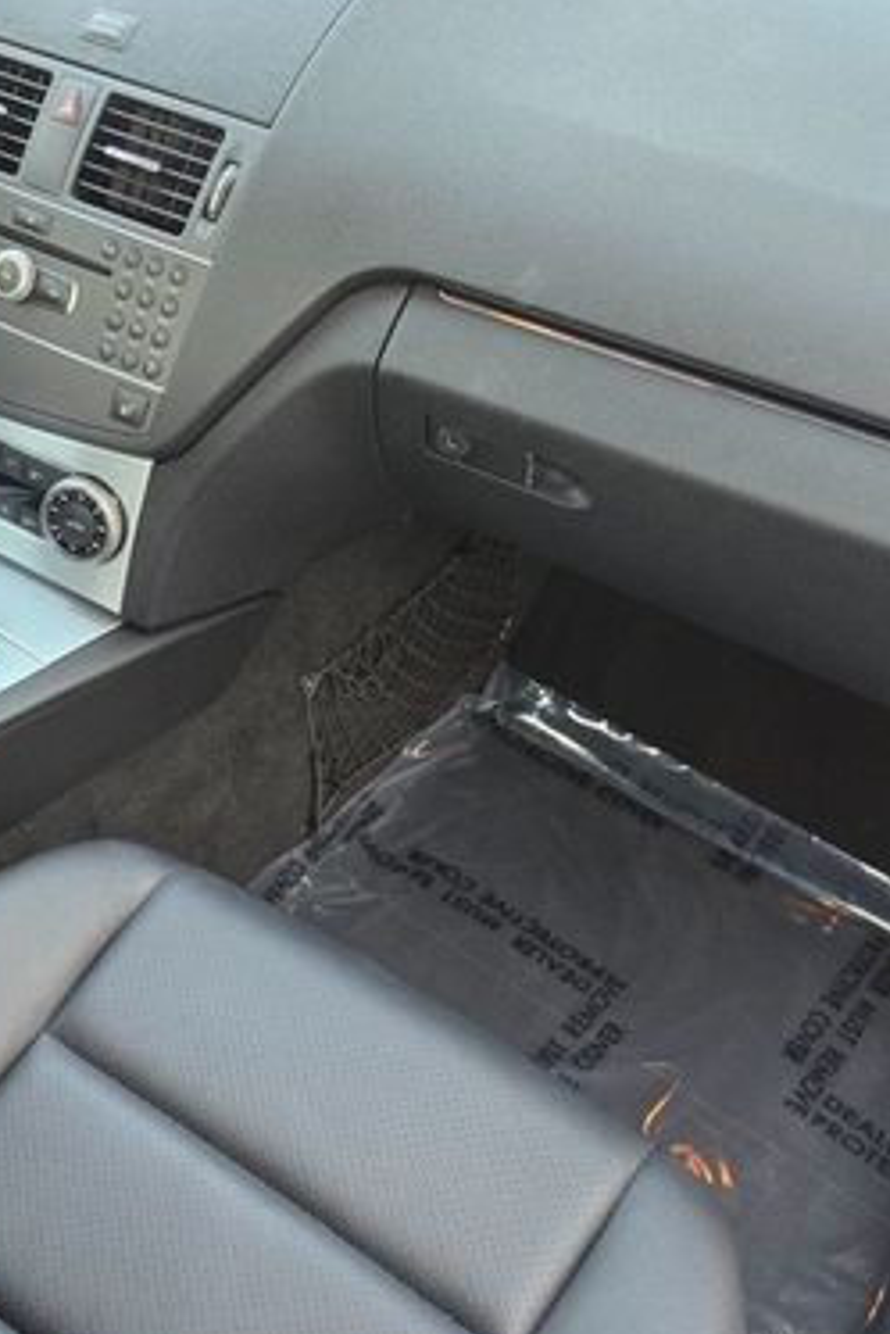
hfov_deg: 31.0
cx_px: 64
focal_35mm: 41
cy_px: 701
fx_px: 1519
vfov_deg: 47.4
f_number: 1.7
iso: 250
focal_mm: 6.3
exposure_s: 1/120
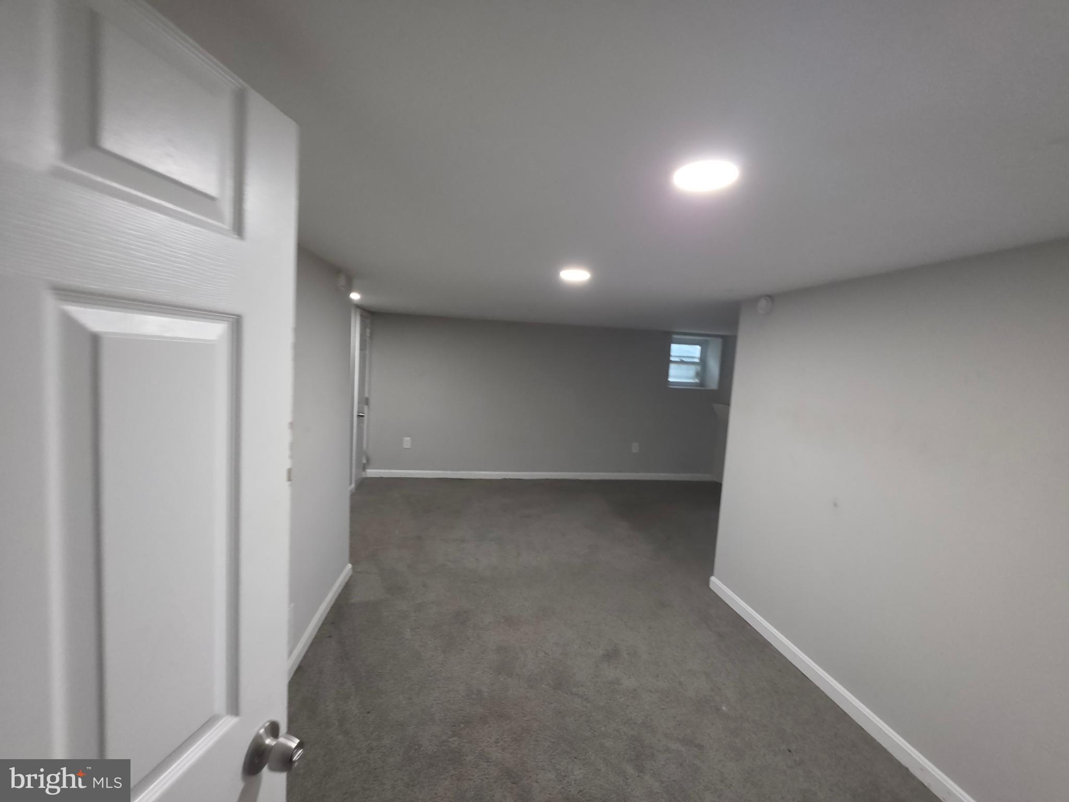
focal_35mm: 13
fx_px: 401
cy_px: 401
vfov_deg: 89.9
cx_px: 534
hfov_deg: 106.2
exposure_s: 1/60
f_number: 1.9
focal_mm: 2.2
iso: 200
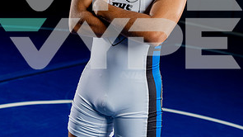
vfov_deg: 13.0
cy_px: -14
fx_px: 586
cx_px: 120
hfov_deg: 23.4
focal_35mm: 91
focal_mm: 57
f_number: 4
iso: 125
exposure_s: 1/250
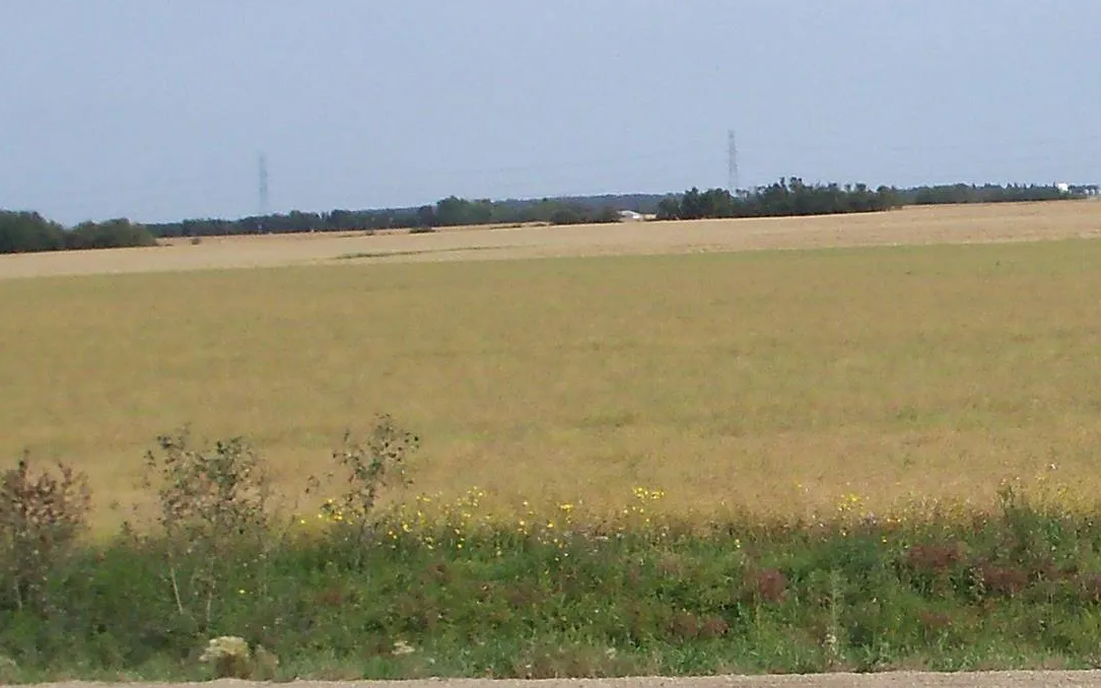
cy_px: 413
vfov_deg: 12.5
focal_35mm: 105
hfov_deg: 18.5
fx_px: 3150
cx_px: 1423
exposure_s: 1/400
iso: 64
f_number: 5.5
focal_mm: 6.3
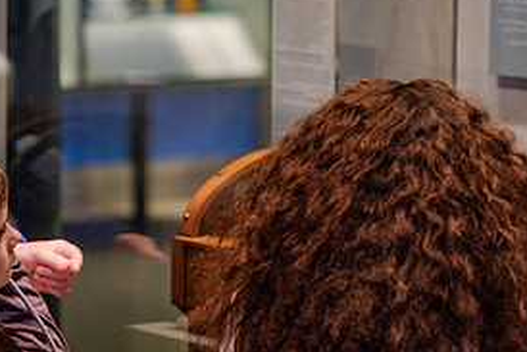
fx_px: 2827
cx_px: 7
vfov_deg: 7.1
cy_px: 187
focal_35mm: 193
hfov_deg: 10.6
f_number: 2
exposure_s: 1/125
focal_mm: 56
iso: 800
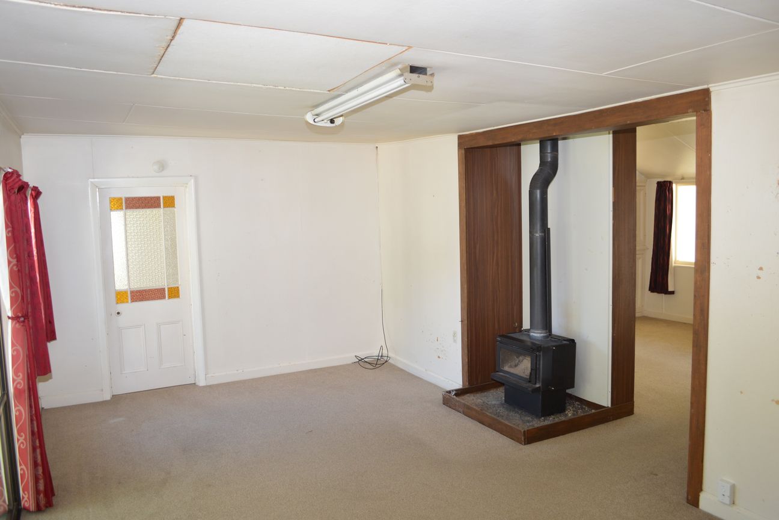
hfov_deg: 67.4
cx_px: 390
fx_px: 584
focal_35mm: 27
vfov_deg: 47.9
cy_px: 260
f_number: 4
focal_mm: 18
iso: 400
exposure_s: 1/60
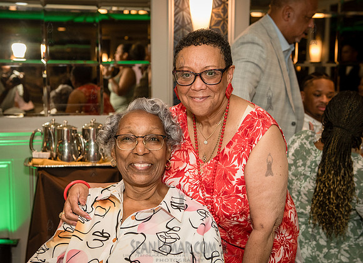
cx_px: 165
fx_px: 576
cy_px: 154
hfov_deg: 35.0
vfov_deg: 25.7
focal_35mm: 56
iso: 1600
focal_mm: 44
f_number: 3.5
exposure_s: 1/160
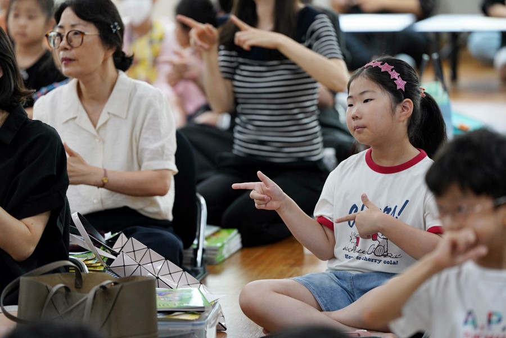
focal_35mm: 200
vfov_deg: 6.9
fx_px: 2811
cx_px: 253
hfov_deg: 10.3
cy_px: 169
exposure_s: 1/250
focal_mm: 200
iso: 1600
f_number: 3.2
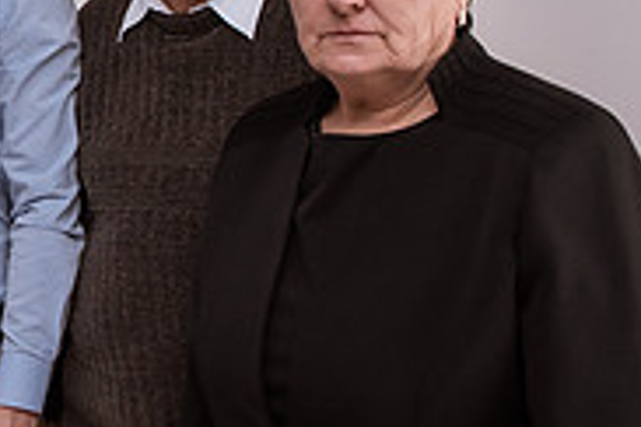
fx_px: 1727
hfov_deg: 18.7
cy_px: 120
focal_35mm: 97
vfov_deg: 14.1
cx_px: -297
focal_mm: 29
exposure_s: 1/160
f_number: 4
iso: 1000
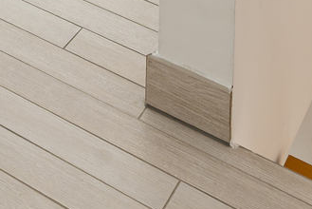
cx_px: -303
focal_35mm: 109
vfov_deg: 8.6
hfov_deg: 15.3
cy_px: -540
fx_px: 945
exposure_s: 1/2
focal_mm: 14
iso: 100
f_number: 9
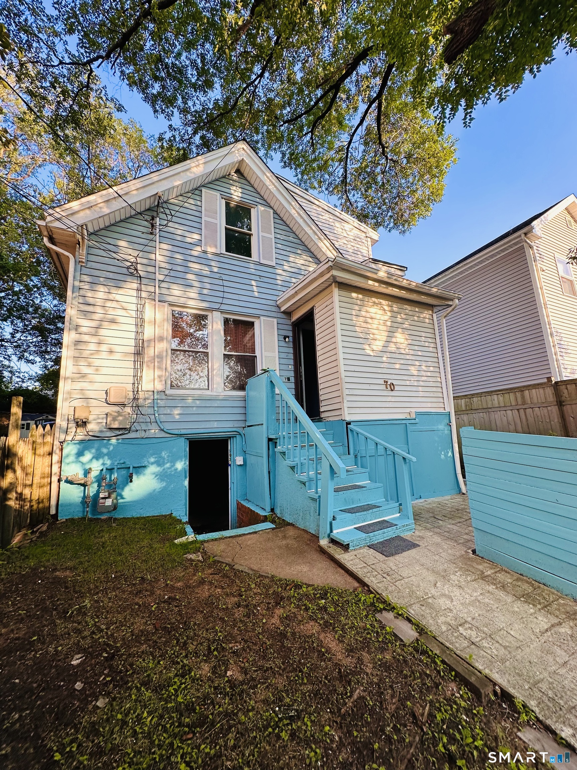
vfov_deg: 102.1
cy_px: 385
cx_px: 288
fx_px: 311
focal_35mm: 14
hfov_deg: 85.7
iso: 40
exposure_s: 1/148
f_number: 2.2
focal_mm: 2.22
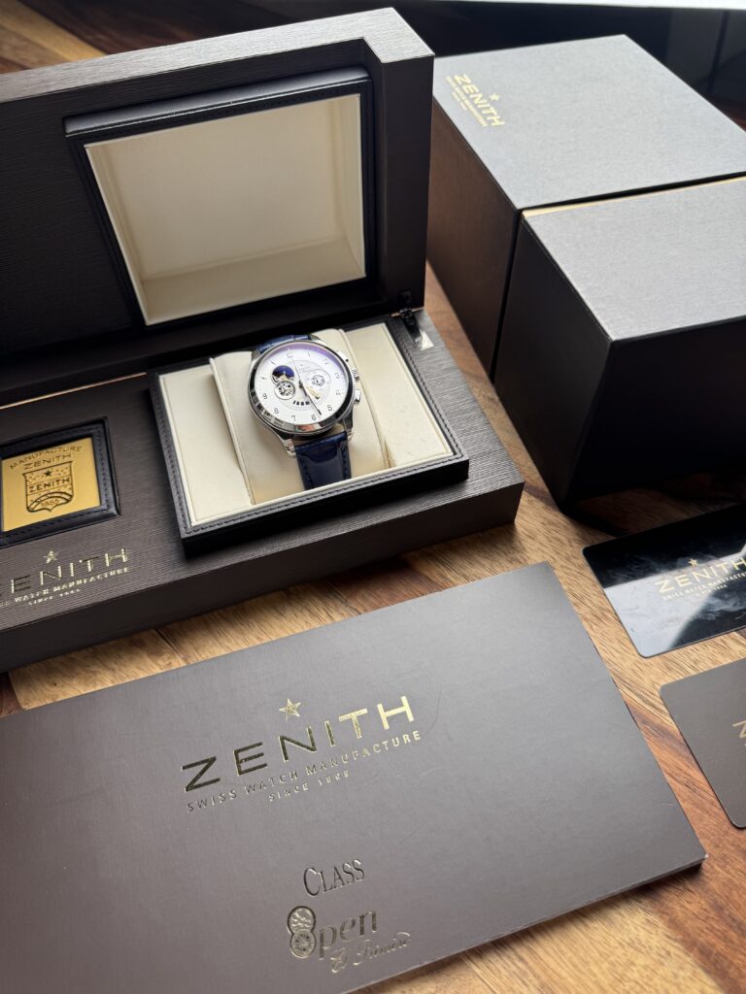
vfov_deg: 71.6
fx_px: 690
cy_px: 497
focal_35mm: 24
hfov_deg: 56.8
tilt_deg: -52.0
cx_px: 373
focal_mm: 6.76
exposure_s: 1/100
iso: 50
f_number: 1.78
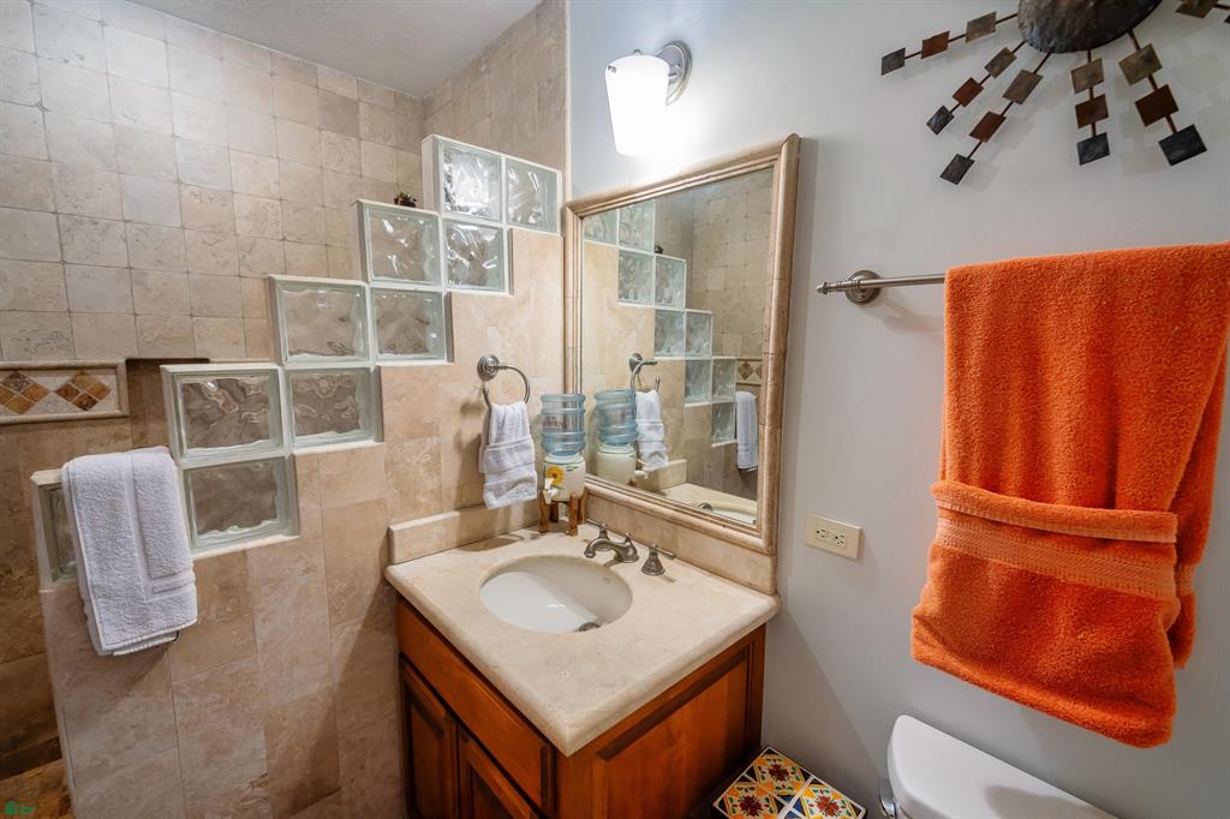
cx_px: 615
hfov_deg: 104.3
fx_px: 478
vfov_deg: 81.2
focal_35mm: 14
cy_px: 410
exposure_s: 1/30
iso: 640
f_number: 4
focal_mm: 14
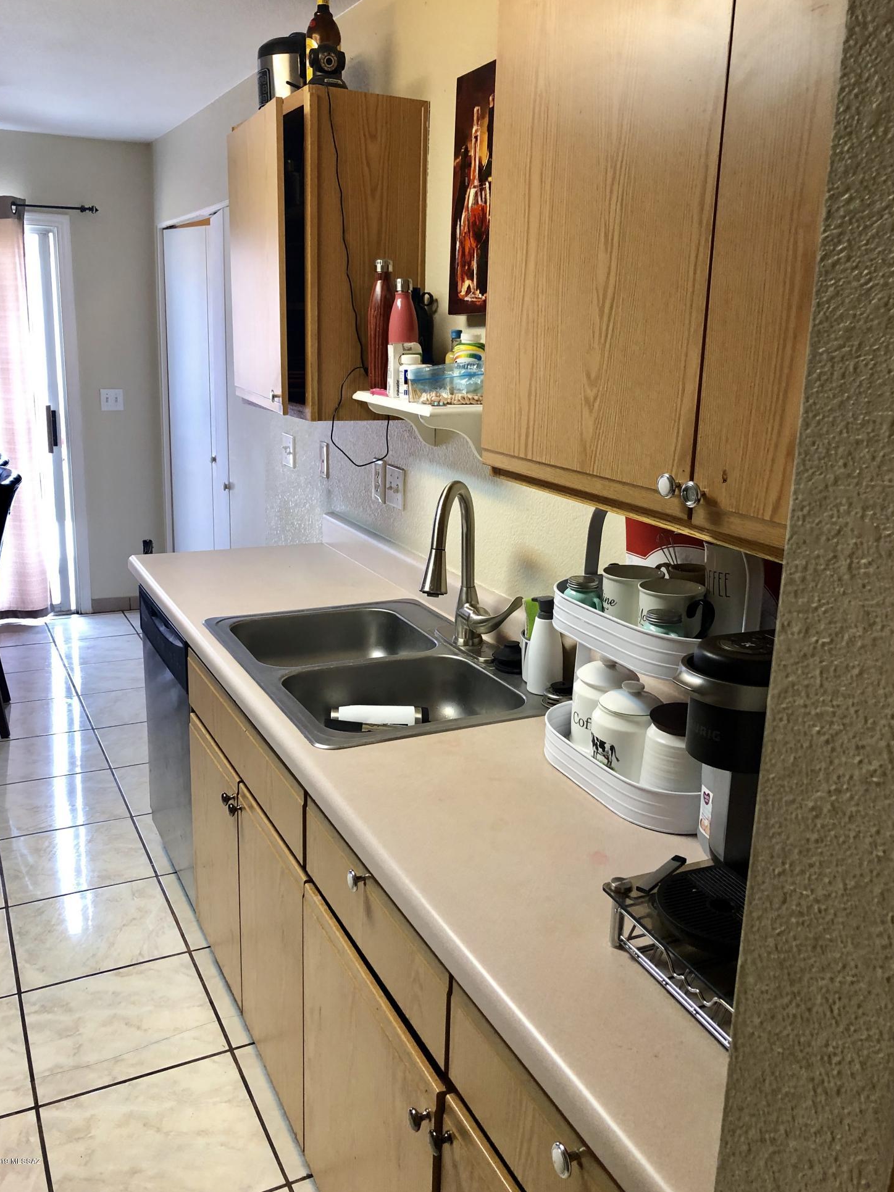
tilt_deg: -12.9
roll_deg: -2.1
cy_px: 583
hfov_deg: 48.2
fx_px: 999
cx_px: 446
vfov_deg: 61.7
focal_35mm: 29
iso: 40
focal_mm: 3.99
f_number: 1.8
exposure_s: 1/20
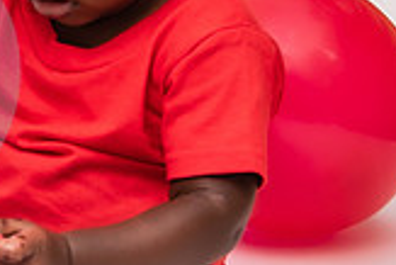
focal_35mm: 204
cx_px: -223
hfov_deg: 9.7
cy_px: 72
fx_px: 2246
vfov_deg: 6.7
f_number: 2.8
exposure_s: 1/160
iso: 100
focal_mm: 40
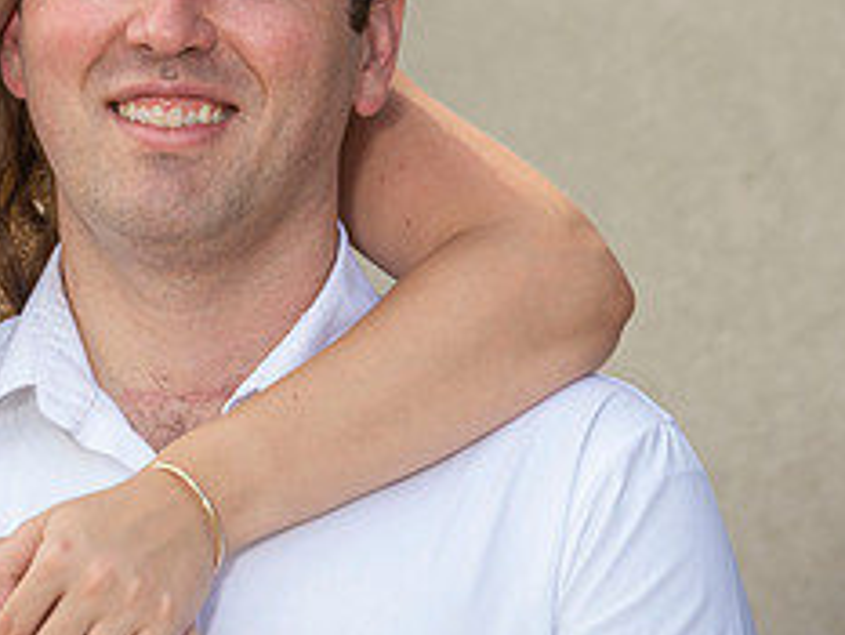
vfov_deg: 3.8
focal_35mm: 395
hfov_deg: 5.0
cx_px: 58
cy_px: 131
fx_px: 9647
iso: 250
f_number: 6.3
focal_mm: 165
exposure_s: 1/250
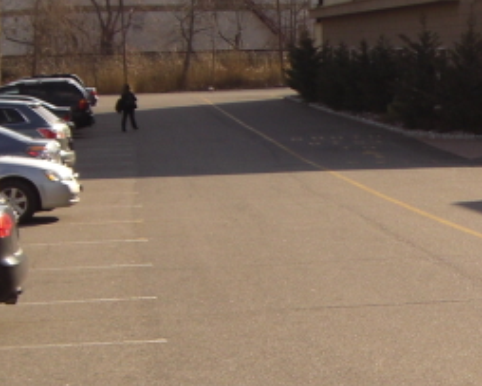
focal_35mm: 117
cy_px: 257
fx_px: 1668
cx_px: 497
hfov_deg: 16.1
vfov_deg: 13.2
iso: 64
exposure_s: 1/1000
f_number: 2.7
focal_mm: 6.2
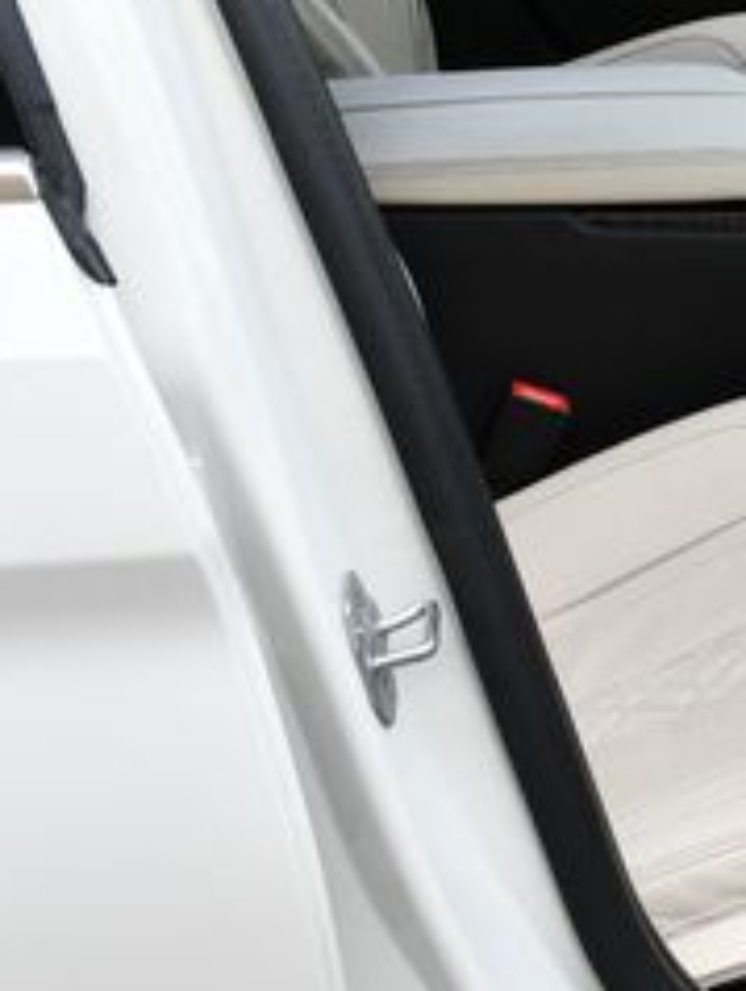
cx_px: 979
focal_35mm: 93
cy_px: 262
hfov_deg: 15.2
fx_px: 2668
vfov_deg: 20.9
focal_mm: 18
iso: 250
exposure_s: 1/250
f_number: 5.6
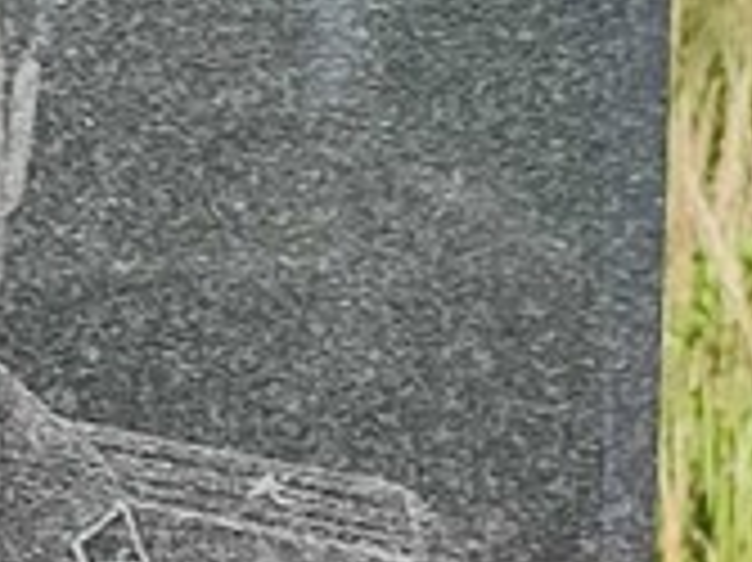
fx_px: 2605
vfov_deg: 11.3
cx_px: -590
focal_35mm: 120
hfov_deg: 14.5
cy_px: 1057
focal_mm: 6.04
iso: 50
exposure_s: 1/570
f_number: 1.9
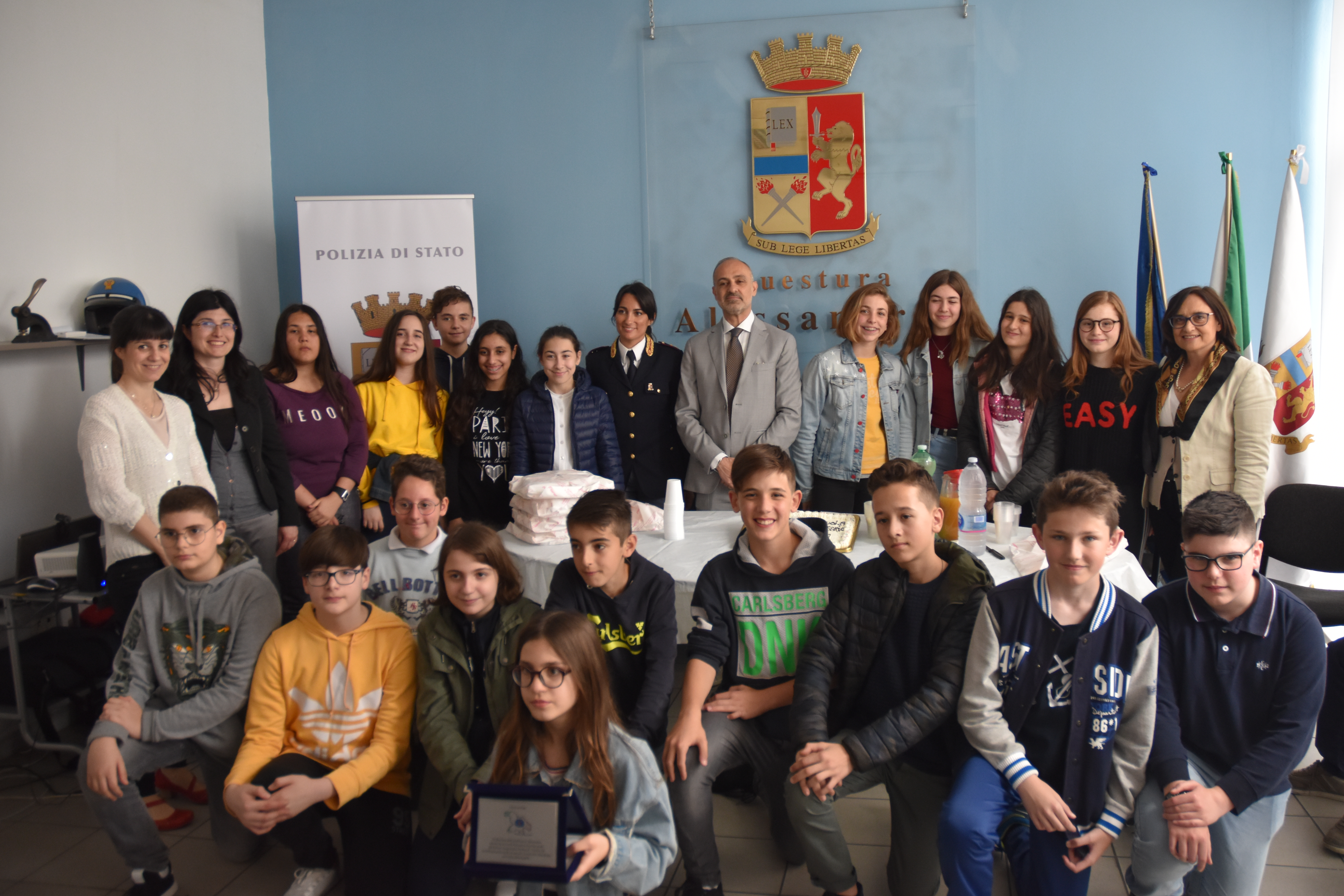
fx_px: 1045
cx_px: 679
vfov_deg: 46.4
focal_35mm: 28
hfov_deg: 65.5
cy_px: 441
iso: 800
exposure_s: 1/160
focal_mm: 18
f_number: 3.5
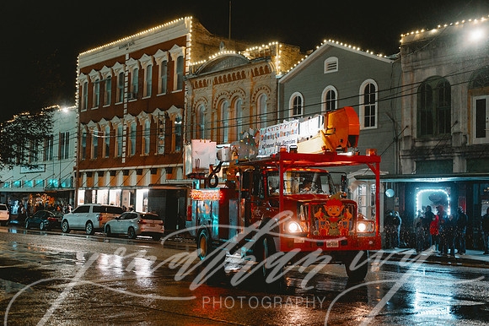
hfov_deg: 39.6
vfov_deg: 27.0
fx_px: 679
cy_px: 163
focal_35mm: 50
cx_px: 244
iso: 5000
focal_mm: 50
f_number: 2
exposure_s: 1/250
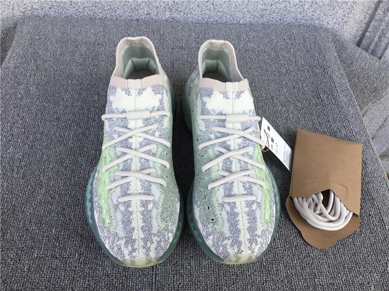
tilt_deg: -52.0
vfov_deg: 45.4
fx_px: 348
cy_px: 146
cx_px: 194
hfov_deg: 58.4
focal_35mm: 31
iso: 25
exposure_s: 1/292
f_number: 2.4
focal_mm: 3.3
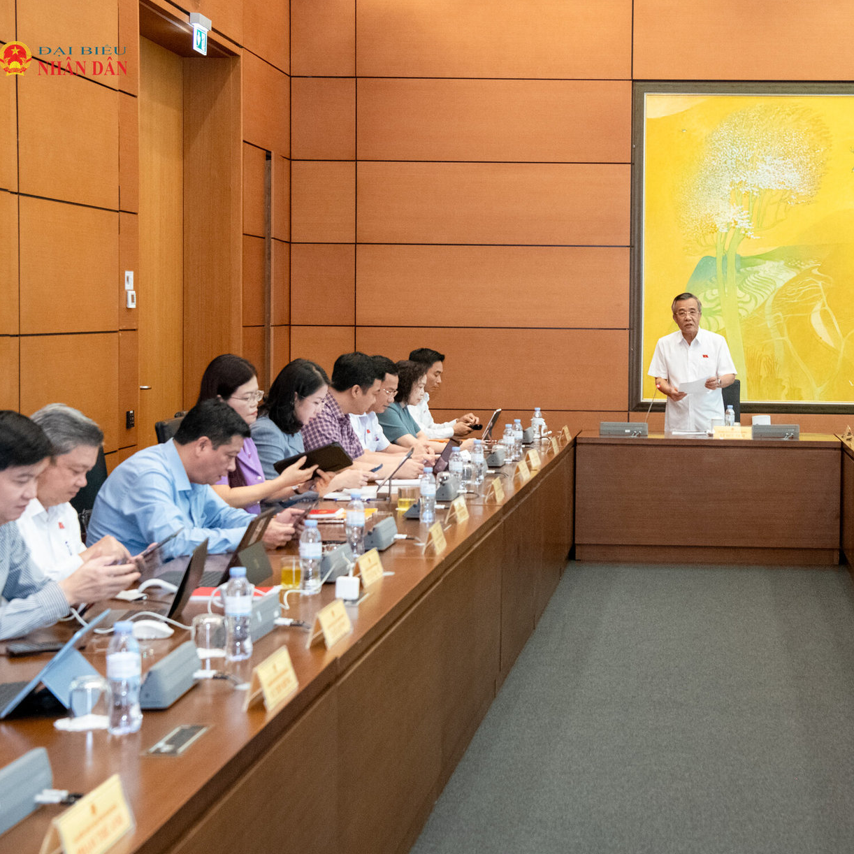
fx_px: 1926
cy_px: 361
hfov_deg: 24.8
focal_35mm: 69
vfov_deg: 25.0
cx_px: 617
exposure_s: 1/200
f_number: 4.5
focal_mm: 46
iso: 3200
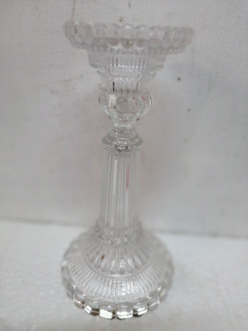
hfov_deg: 51.4
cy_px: 166
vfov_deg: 65.3
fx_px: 258
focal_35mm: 27
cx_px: 124
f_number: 4
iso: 80
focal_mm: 3.95
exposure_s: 1/50
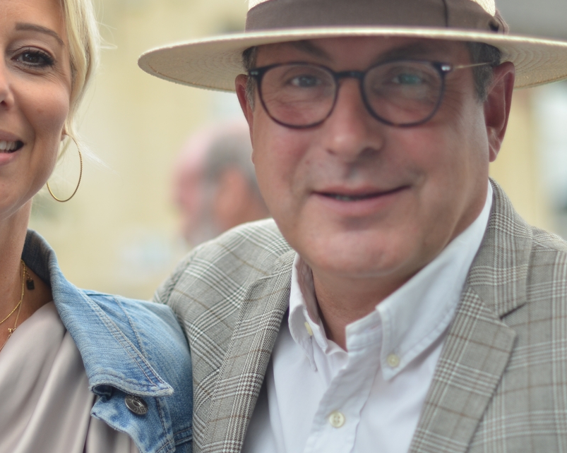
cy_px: 161
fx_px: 1879
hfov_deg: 17.1
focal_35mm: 112
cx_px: 213
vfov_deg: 13.7
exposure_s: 1/800
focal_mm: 50
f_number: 1.6
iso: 200
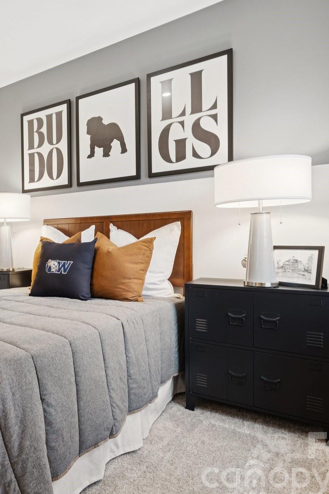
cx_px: 43
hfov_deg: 47.0
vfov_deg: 71.5
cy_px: 249
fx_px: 343
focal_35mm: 25
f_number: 8
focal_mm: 16
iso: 400
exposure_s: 1/5
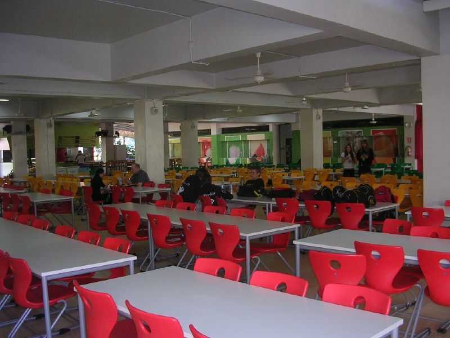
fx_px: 494
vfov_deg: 37.7
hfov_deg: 49.0
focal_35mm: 38
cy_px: 169
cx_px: 225
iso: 85
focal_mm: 5.8
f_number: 2.8
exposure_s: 1/60.1
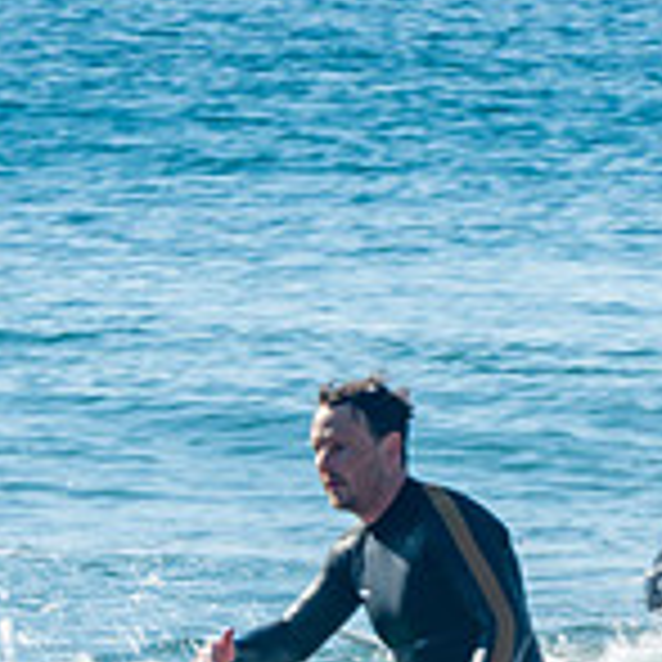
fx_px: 41434
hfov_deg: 0.9
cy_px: 745
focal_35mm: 1915
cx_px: 401
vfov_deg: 0.9
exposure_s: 1/50
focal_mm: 380
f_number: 18
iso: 100
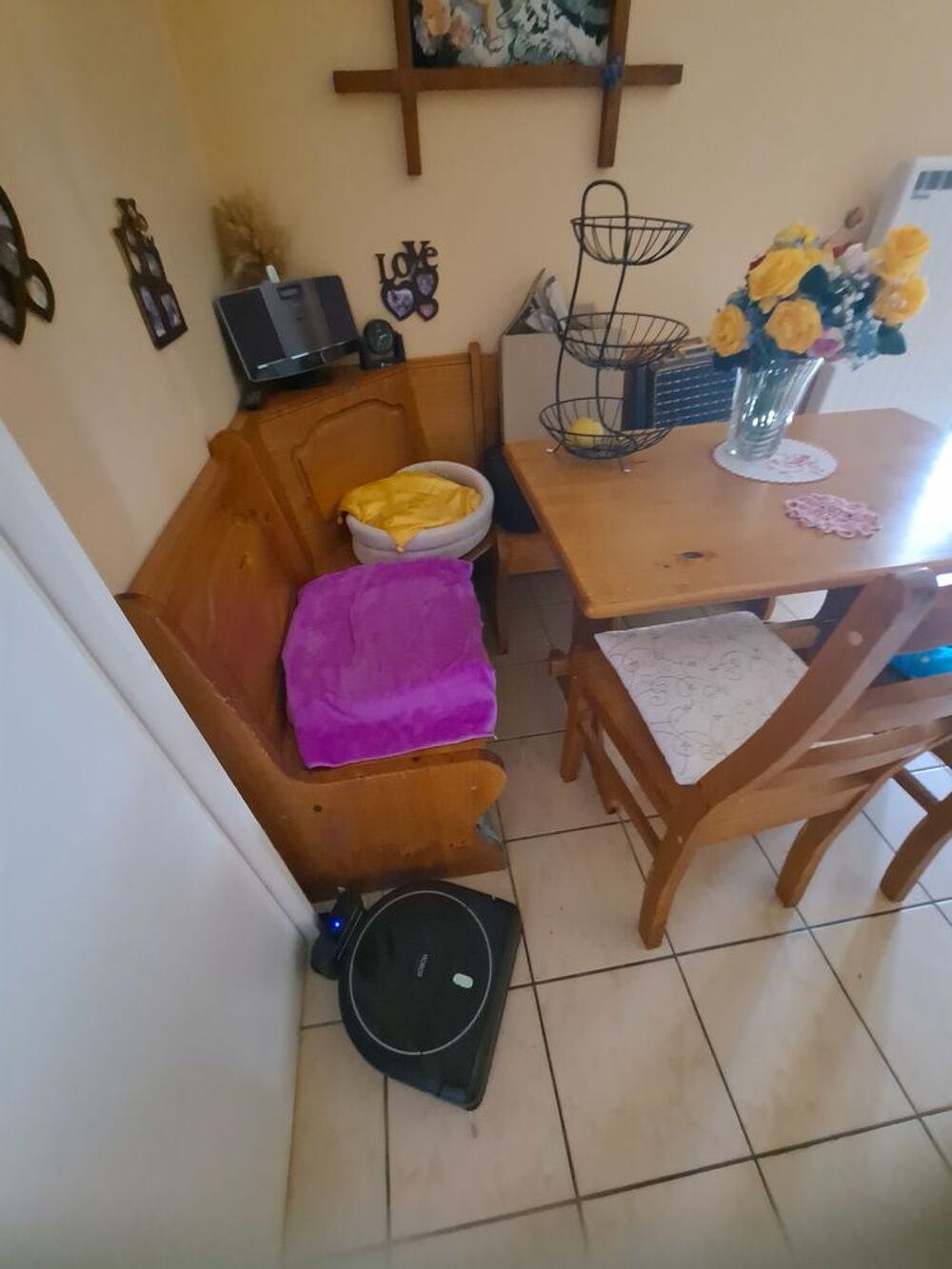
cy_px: 634
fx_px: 477
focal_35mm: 13
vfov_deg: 106.2
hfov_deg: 89.9
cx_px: 476
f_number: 2.2
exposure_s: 1/14
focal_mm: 1.74
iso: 800
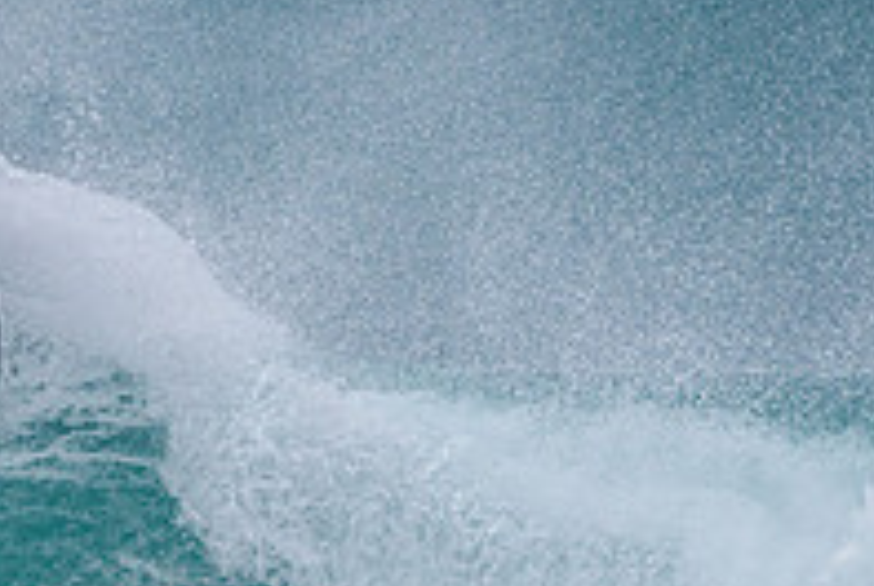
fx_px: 43741
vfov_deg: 0.8
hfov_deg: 1.1
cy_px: 619
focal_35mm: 1799
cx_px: -173
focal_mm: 500
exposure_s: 1/2000
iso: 1000
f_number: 5.6
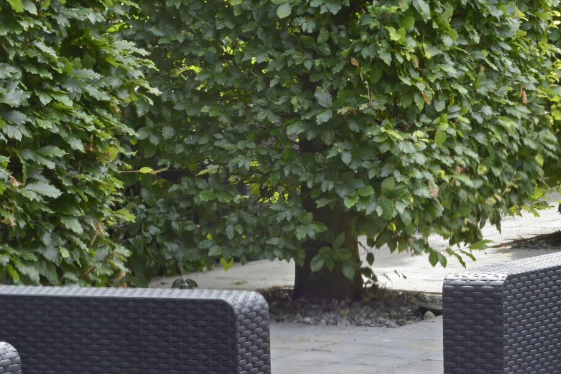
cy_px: 334
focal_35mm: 164
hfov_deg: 12.5
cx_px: 317
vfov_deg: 8.3
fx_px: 2555
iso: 200
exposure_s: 1/20
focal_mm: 50
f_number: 16
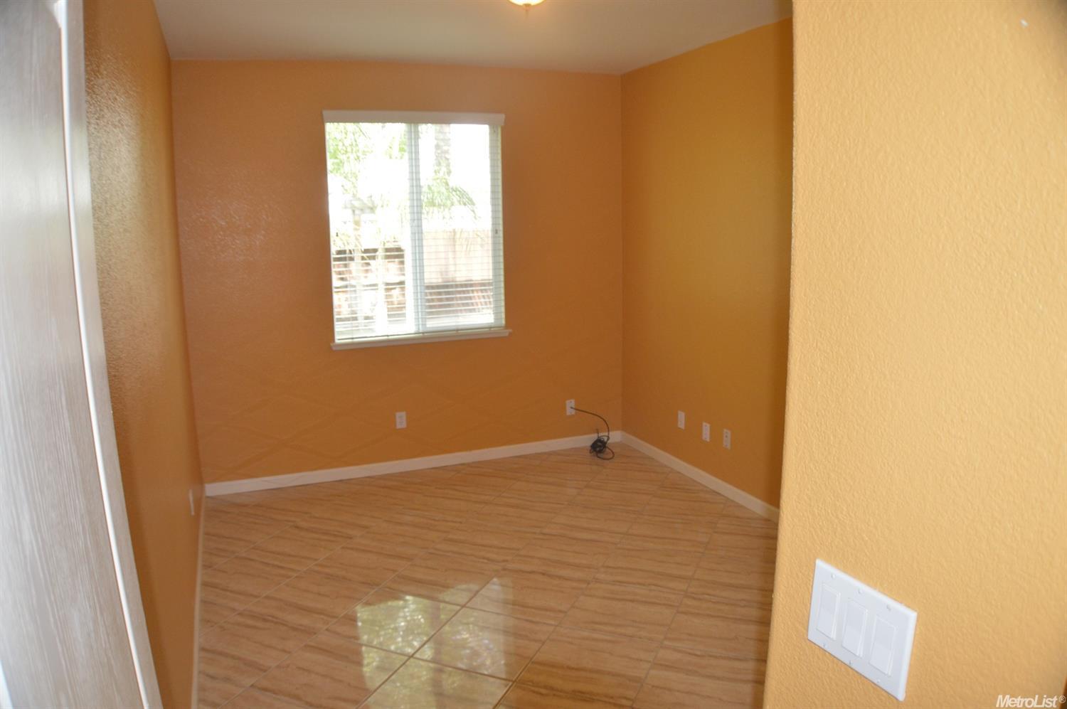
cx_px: 534
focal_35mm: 33
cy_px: 354
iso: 450
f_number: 3.5
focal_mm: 22
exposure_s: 1/60
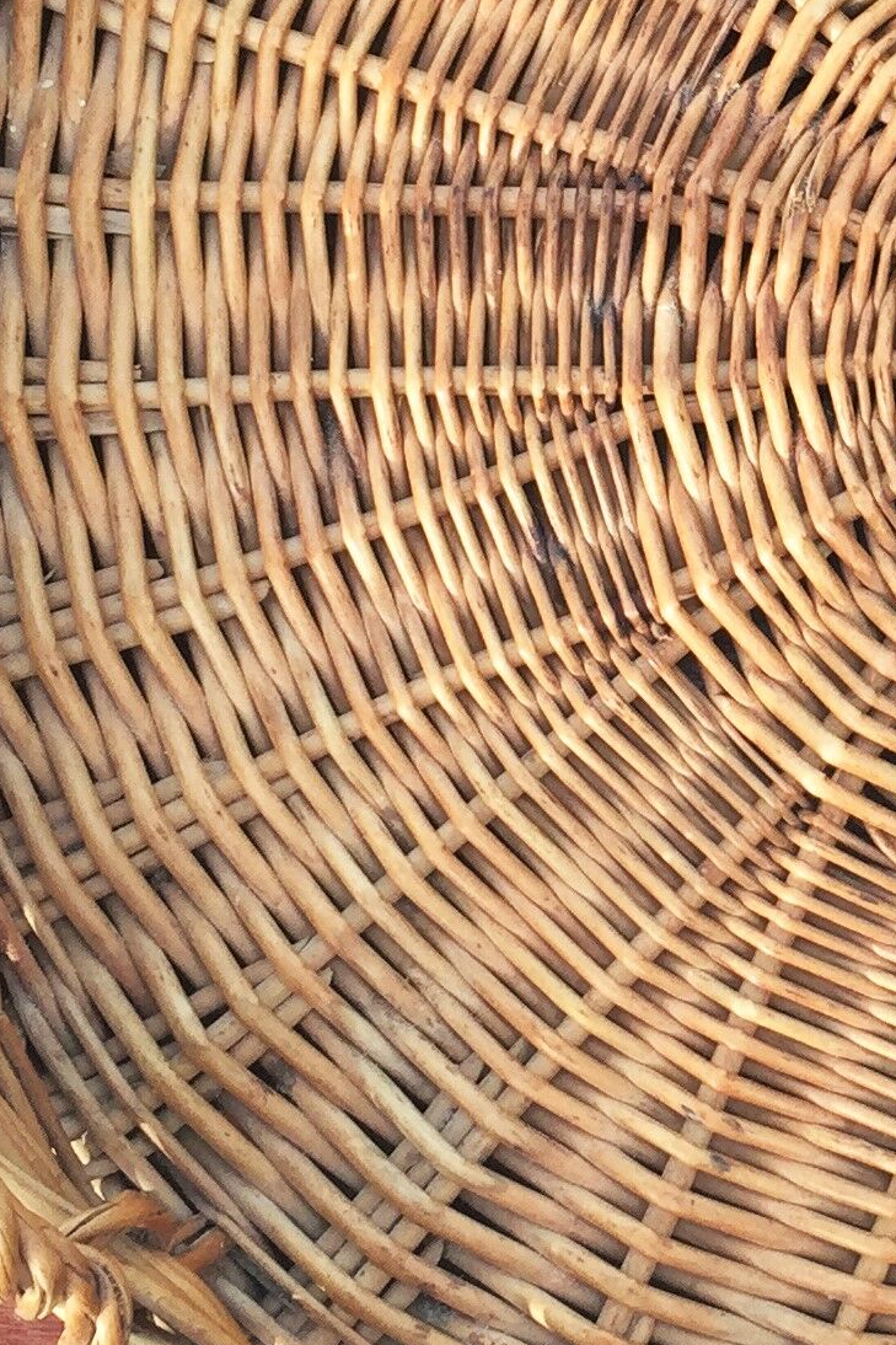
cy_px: 395
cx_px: 1090
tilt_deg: -82.6
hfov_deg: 14.7
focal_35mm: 90
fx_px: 3361
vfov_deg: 22.5
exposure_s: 1/168
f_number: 2.2
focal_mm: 4.15
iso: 32
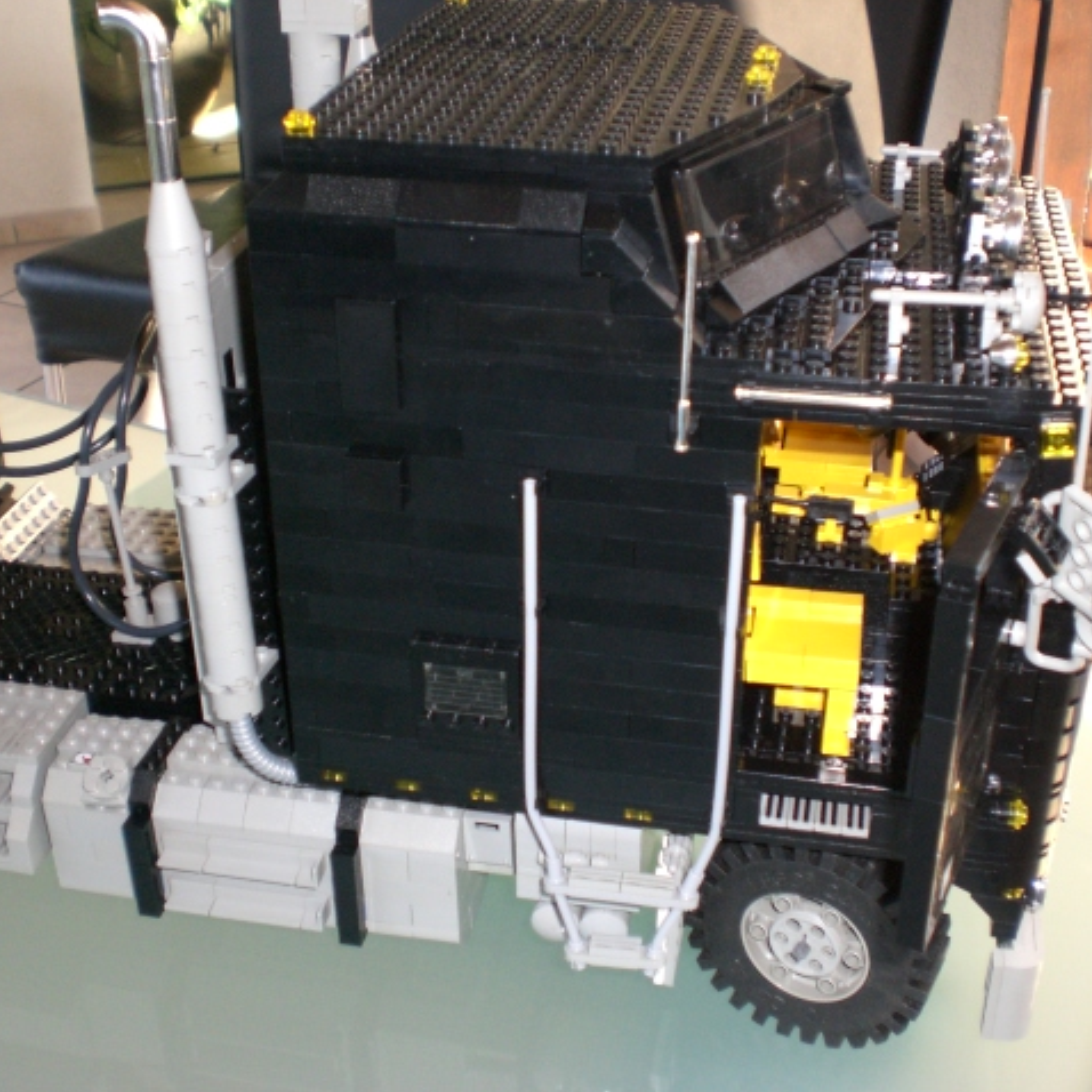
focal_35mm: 45
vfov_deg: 37.6
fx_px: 1606
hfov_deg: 37.5
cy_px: 546
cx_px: 587
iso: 200
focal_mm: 6.3
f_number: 3.1
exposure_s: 1/60
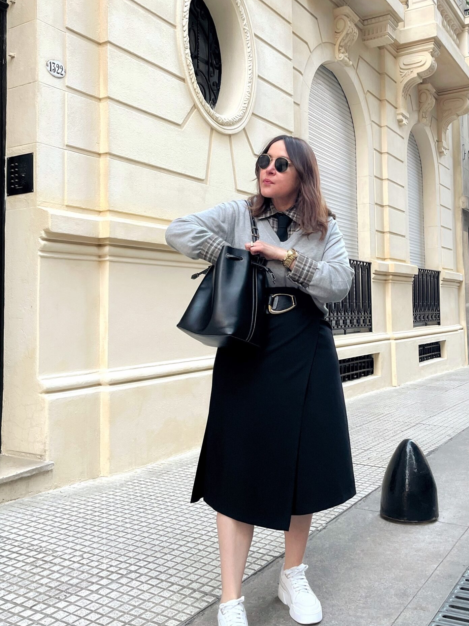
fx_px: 632
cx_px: 289
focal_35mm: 35
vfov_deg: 52.4
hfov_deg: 40.5
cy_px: 261
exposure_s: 1/121
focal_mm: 5.1
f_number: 1.6
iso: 125
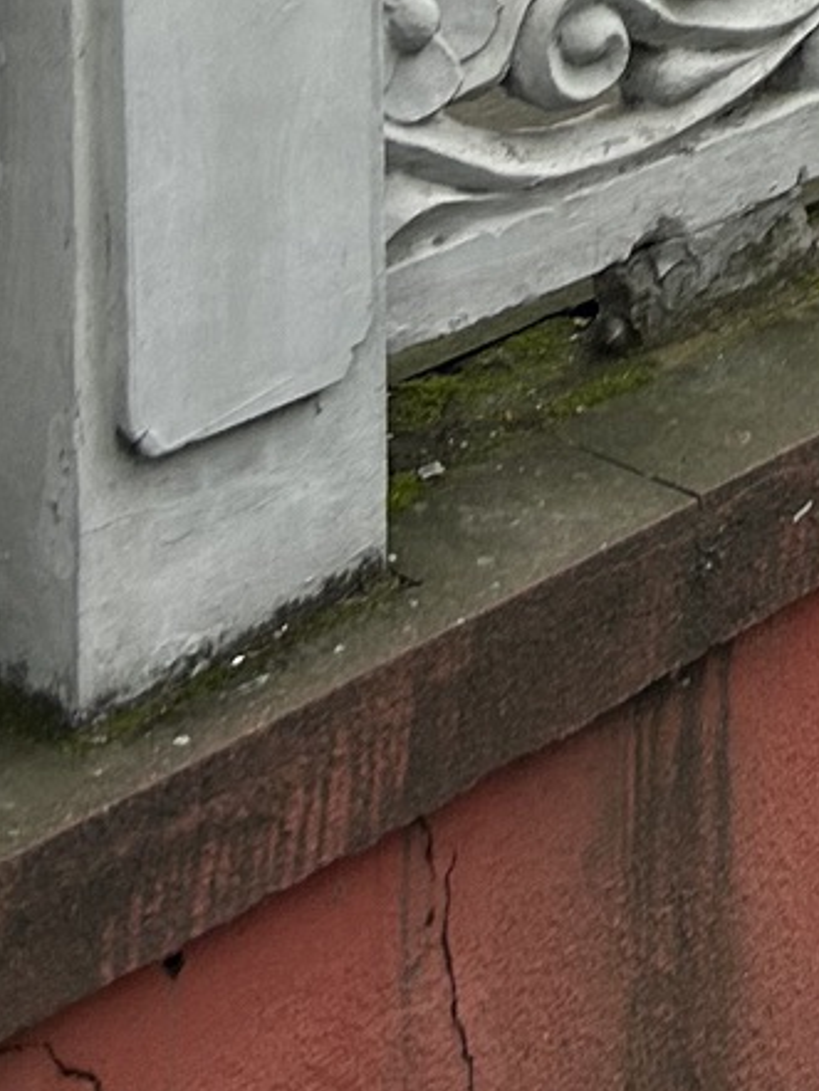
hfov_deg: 11.7
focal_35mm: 118
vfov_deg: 14.1
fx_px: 3721
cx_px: 1435
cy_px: -1064
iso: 50
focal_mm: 5.7
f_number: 1.5
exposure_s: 1/1048
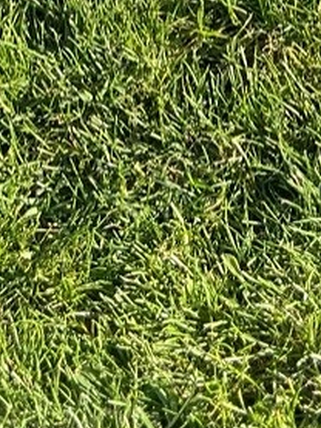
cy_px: -490
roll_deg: +2.4
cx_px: 168
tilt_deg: -32.2
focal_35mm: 125
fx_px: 1544
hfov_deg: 11.9
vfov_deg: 13.1
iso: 50
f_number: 1.5
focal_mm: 5.7
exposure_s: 1/1488
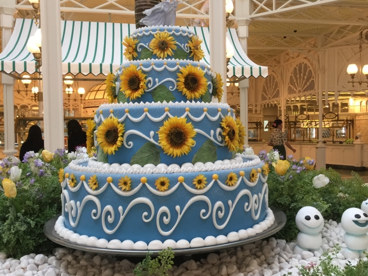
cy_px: 140
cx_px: 205
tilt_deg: -1.6
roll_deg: +0.7
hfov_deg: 52.5
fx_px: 372
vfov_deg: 40.7
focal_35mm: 35
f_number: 2.2
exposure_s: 1/30
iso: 50
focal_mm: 4.15
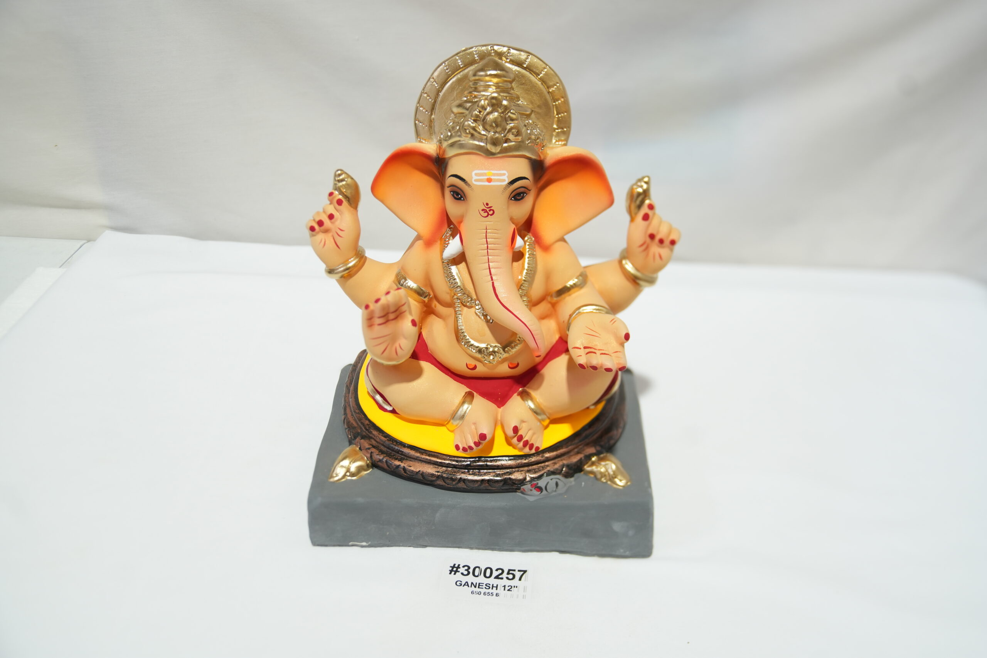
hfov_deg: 58.7
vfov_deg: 41.1
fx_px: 877
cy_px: 329
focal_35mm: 32
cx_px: 494
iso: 800
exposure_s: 1/200
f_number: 3.5
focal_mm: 32
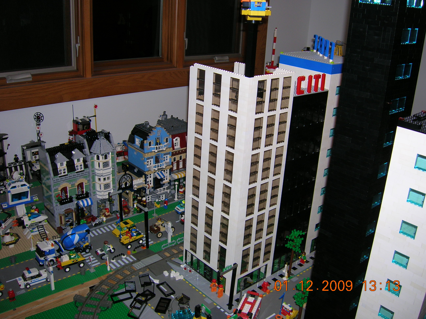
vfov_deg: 41.8
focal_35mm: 34
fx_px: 418
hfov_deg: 54.0
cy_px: 160
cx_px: 213
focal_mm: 5.7
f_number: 2.9
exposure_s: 1/60.1
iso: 50
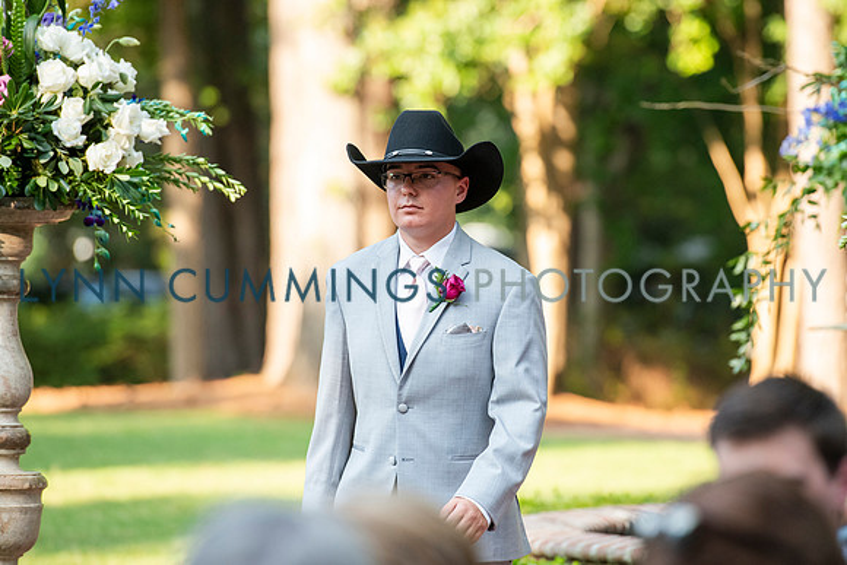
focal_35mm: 257
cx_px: 476
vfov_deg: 5.3
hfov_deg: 8.0
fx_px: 6054
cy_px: 257
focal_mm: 200
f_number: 3.5
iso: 800
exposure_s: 1/800
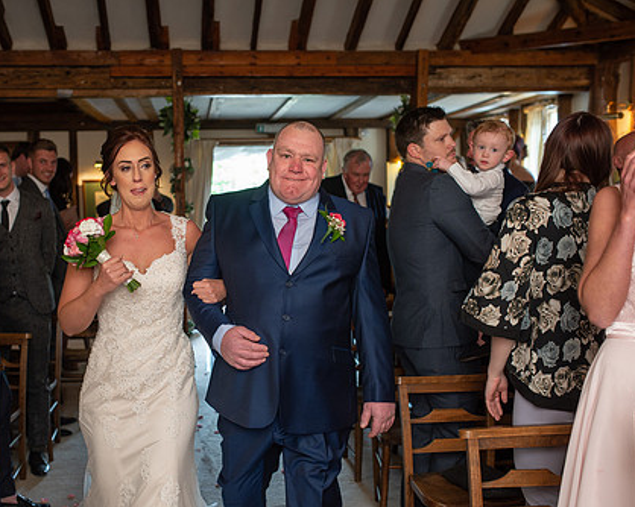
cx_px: 239
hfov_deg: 40.1
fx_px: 864
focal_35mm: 46
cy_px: 287
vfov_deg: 32.7
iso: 800
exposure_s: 1/100
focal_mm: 35
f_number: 2.8
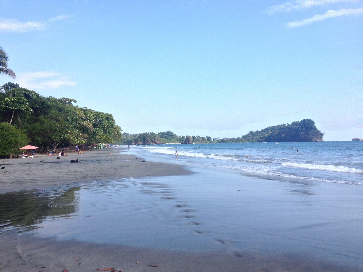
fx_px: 367
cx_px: 182
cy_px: 136
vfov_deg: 40.7
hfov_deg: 52.6
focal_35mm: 35
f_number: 2.4
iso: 50
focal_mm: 4.28
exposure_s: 1/1416
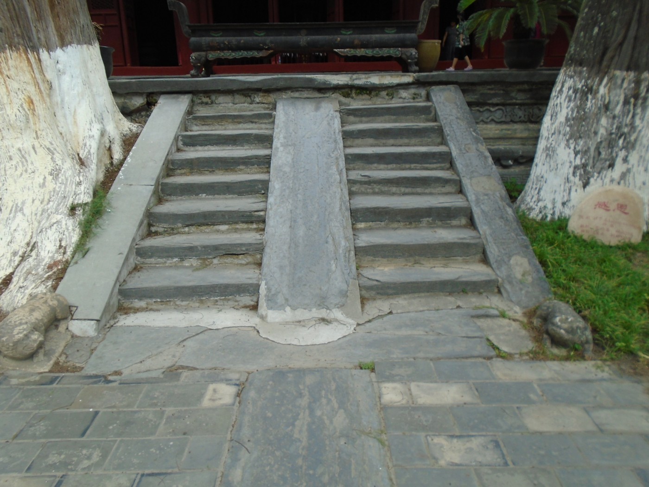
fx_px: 487
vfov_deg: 53.1
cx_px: 324
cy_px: 244
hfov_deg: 67.3
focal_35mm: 26
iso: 100
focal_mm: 4.6
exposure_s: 1/320
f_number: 3.2
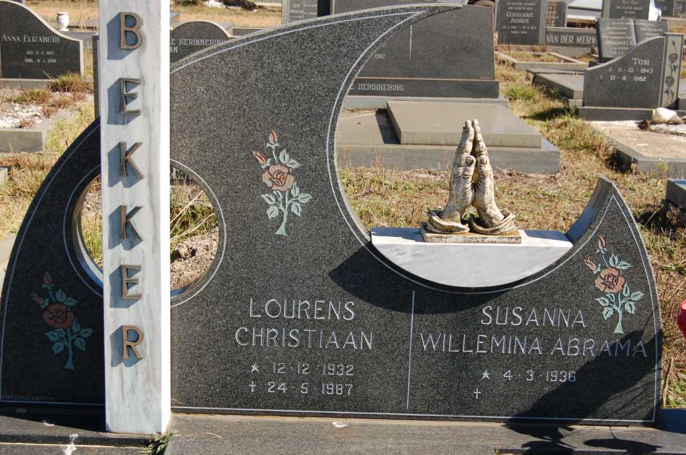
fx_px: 1085
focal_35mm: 57
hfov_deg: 35.1
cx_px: 343
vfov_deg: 23.7
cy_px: 228
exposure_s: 1/320
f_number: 6.3
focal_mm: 38
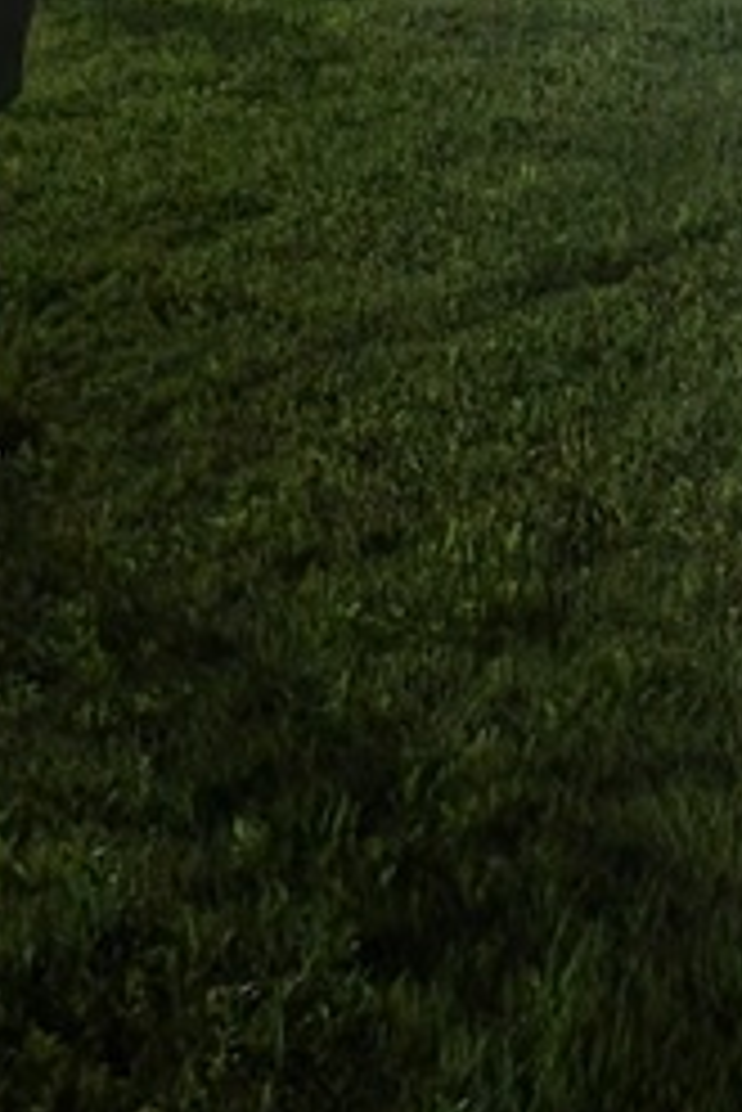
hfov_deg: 10.6
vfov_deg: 16.9
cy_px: -459
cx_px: 1740
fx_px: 3458
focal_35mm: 112
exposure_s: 1/9.99
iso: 1250
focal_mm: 5.4
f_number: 1.8
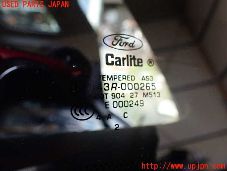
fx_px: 197
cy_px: 86
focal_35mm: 30
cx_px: 114
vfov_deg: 46.8
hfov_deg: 60.0
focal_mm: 5.4
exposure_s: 1/125
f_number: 2.3
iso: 320
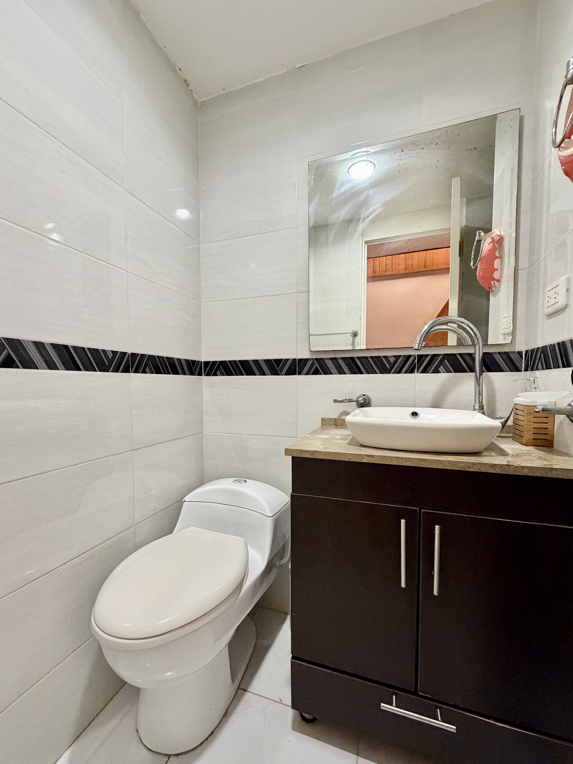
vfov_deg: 98.1
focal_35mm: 15
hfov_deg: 81.7
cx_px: 272
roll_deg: -0.5
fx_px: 331
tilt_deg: -3.7
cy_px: 405
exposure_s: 1/60
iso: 320
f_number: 2.2
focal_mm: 2.22
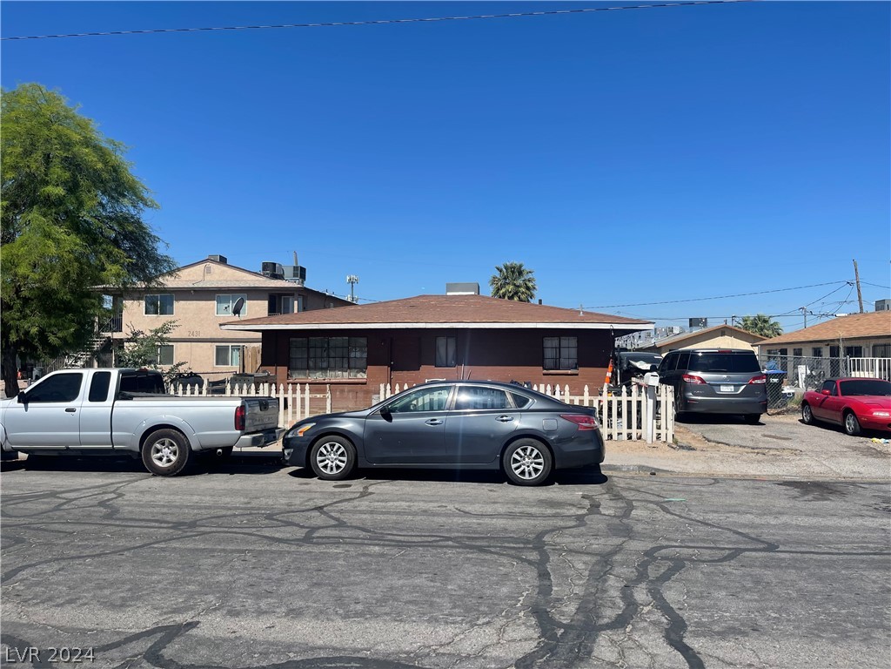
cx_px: 446
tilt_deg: +0.0
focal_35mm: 25
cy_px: 334
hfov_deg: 69.4
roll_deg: -0.7
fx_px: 643
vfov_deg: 54.9
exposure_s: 1/4717
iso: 32
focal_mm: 5.1
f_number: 1.6
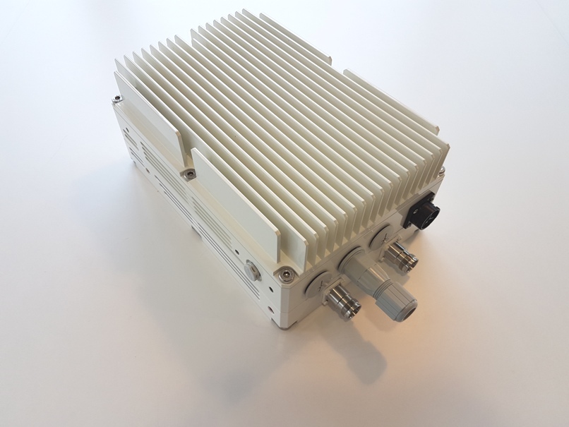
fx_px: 428
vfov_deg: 53.1
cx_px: 284
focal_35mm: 26
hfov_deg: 67.3
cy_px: 214
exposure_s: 1/100
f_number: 1.7
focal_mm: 4.2
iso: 40
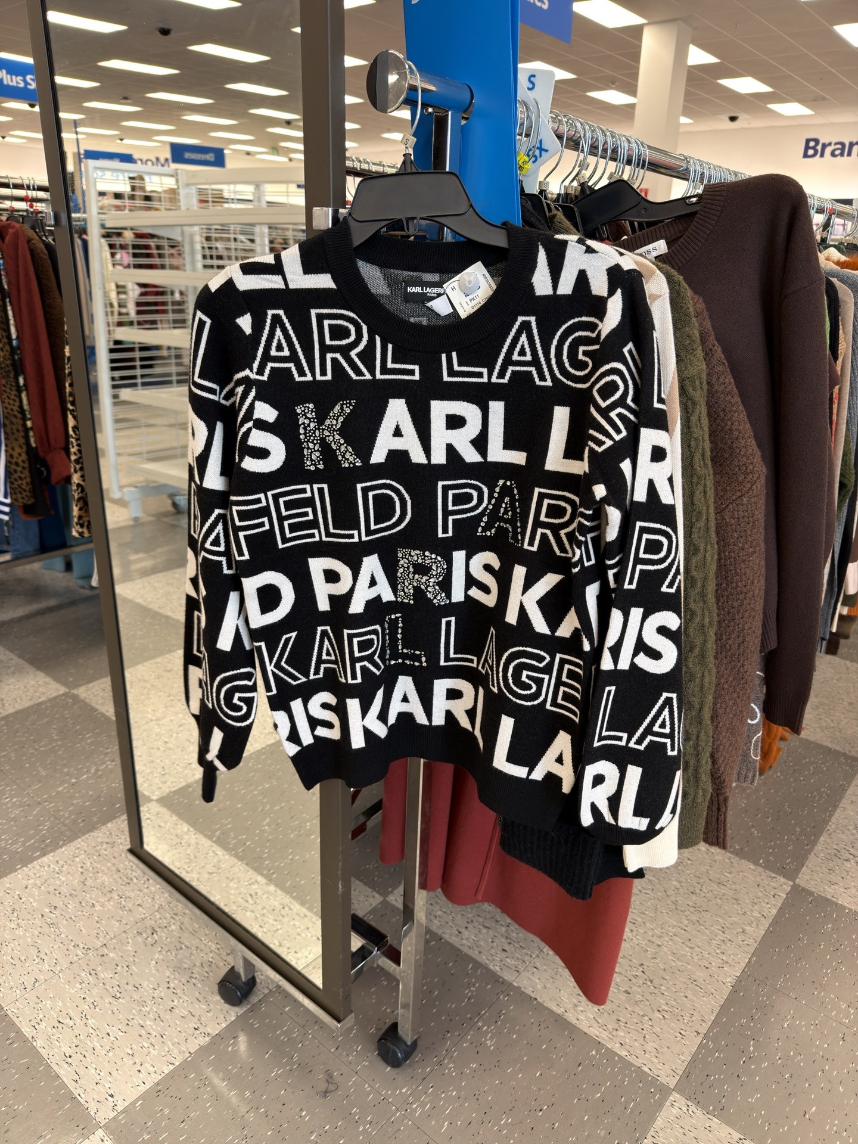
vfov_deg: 71.6
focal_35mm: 24
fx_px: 793
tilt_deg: -20.2
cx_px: 429
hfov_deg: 56.8
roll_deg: -2.4
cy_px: 572
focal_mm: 6.76
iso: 80
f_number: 1.78
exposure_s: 1/60
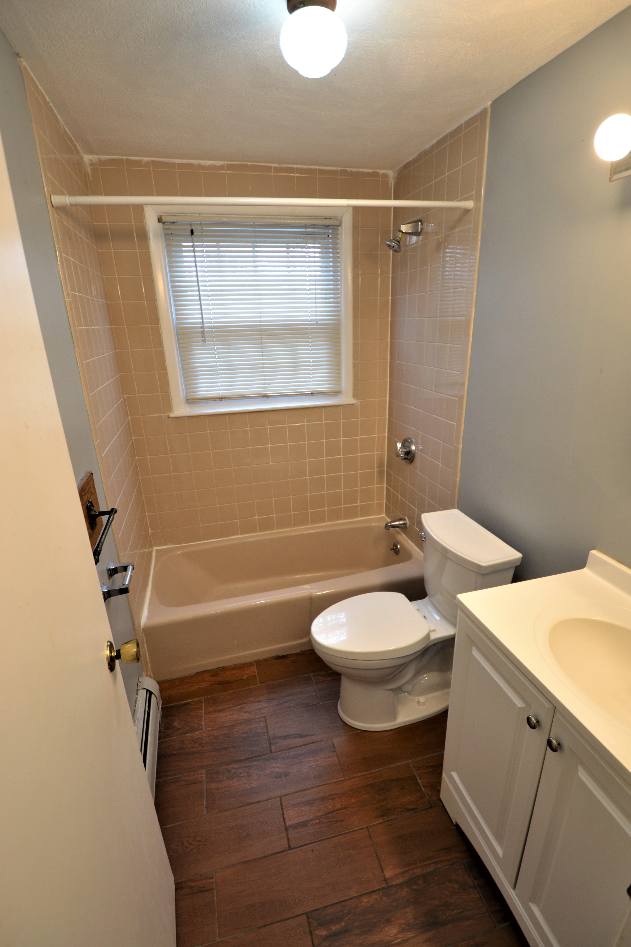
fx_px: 421
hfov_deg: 73.7
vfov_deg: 96.7
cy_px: 492
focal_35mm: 16
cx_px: 319
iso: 400
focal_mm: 10
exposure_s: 1/50
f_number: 3.5
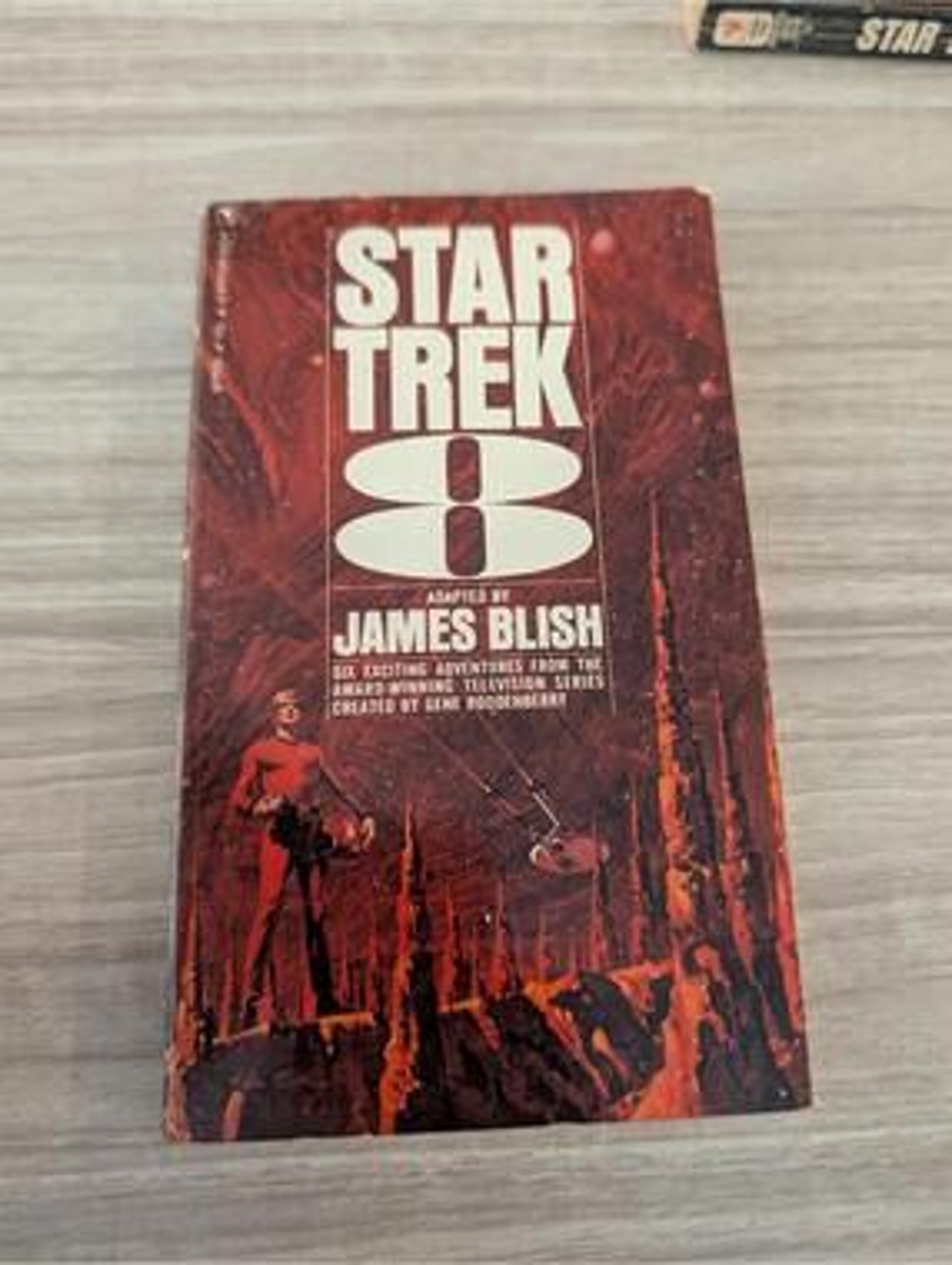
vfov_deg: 71.5
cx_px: 476
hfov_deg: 56.9
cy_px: 632
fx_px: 878
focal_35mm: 24
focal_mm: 6.9
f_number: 1.68
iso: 2227
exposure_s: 1/120
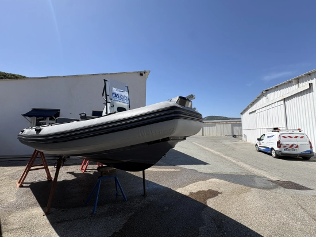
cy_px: 118
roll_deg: +0.4
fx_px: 128
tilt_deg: +7.0
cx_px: 158
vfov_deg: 85.7
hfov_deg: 102.0
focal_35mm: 14
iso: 50
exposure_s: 1/1477
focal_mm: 2.22
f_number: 2.2
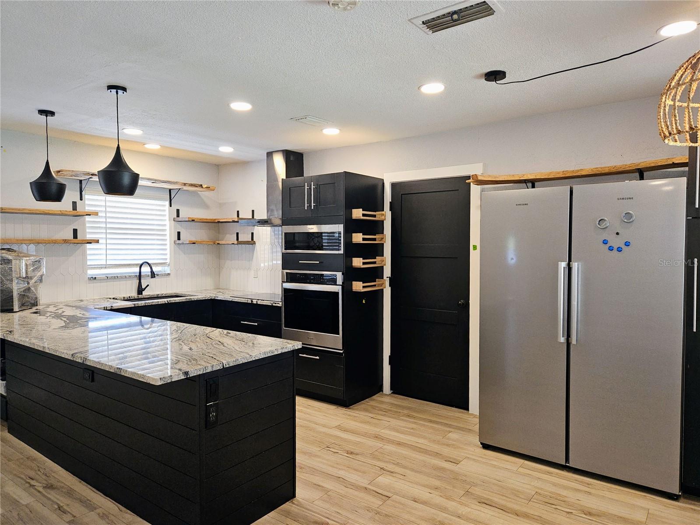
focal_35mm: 23
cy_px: 262
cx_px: 350
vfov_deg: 58.9
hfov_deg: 73.9
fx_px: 465
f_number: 1.8
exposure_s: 1/60
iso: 125
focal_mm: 5.4
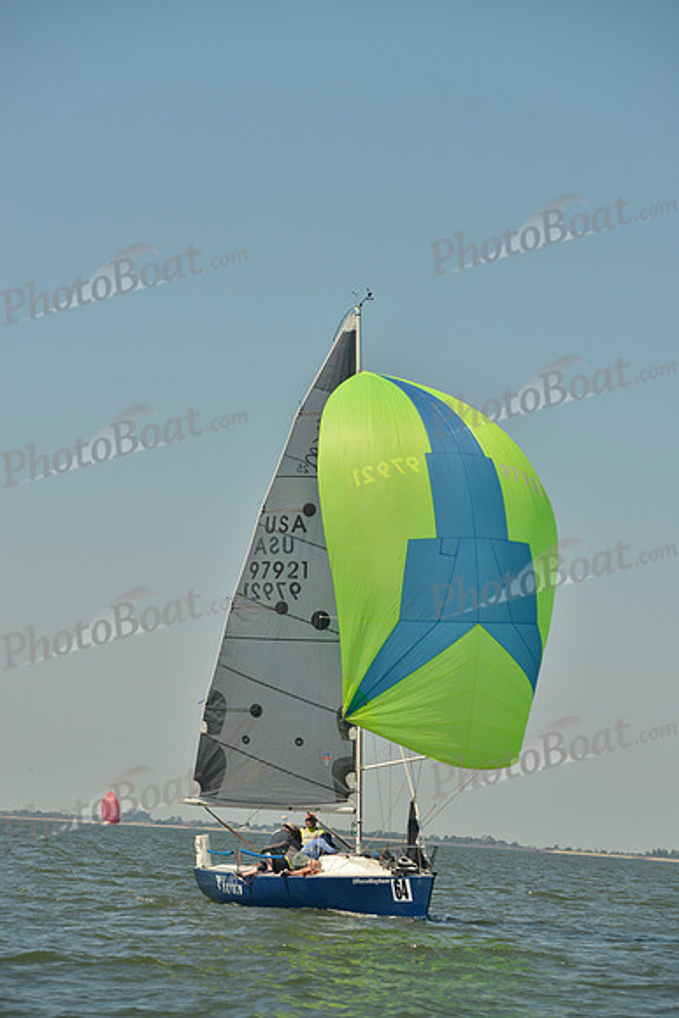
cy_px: 509
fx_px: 3449
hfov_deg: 11.2
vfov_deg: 16.8
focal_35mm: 122
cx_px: 340
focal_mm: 122
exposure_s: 1/800
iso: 200
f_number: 7.1
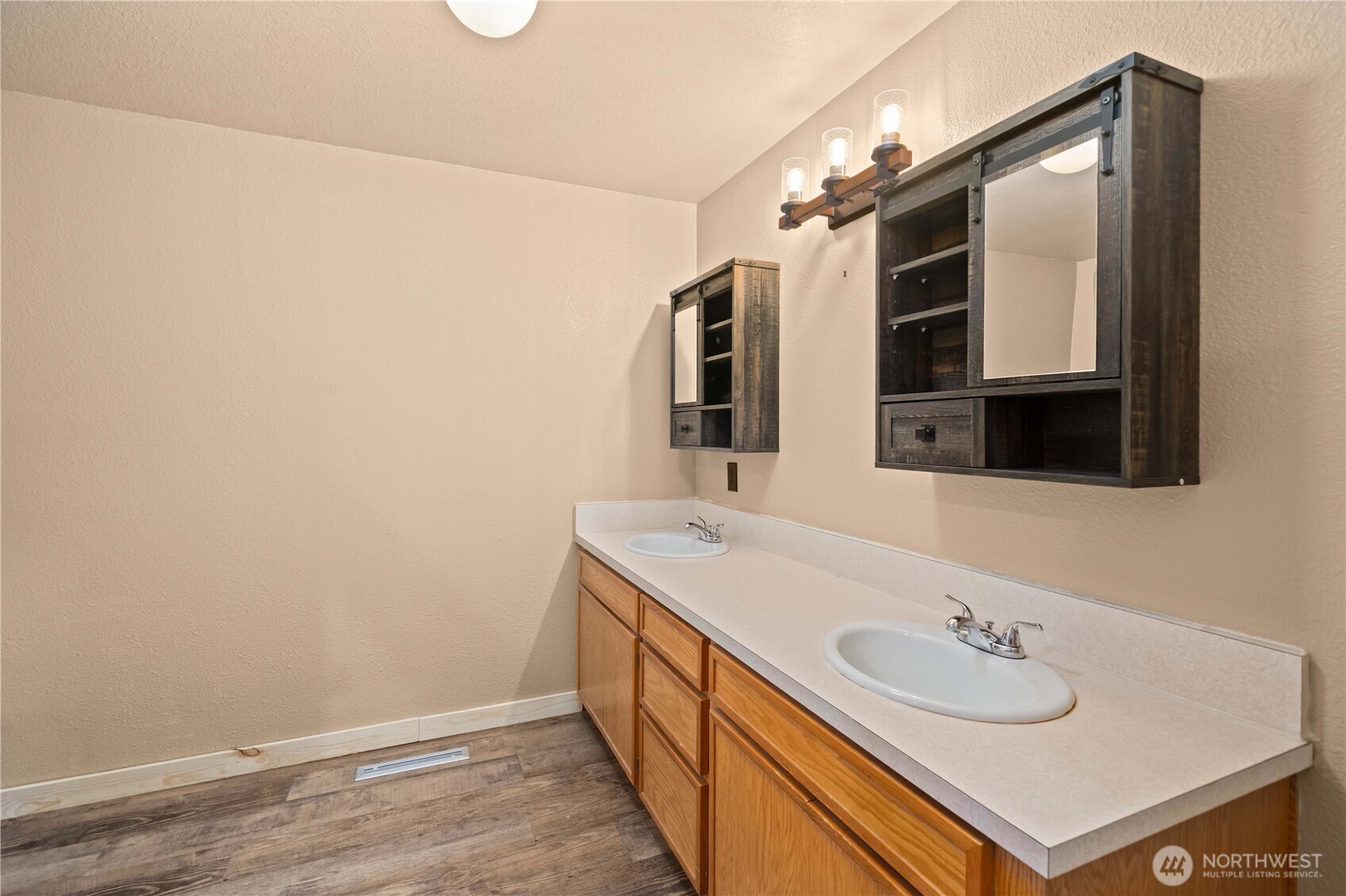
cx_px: 673
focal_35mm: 15
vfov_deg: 77.3
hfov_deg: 100.4
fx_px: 561
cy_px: 448
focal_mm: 15
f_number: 7.1
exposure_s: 1/2.5
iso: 1000
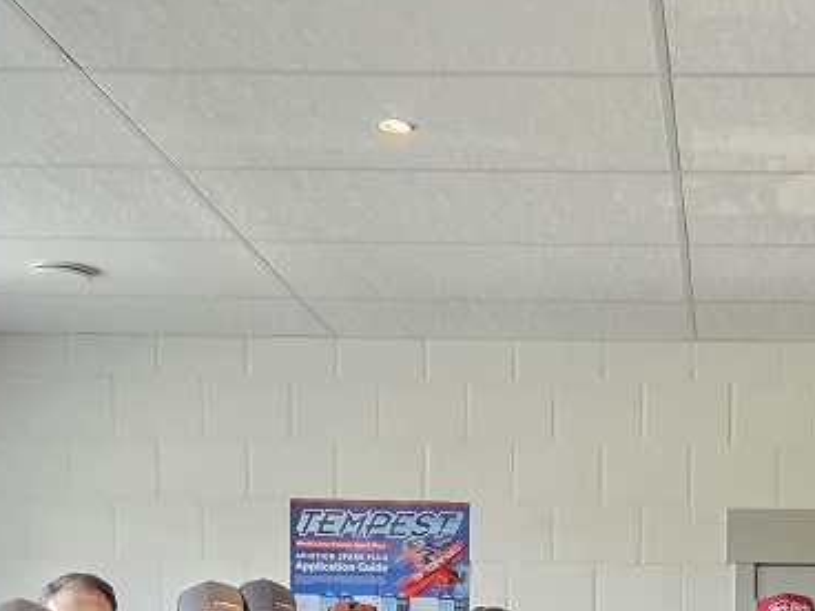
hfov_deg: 25.4
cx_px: 698
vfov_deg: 17.9
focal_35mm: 75
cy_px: 866
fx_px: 1766
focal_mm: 5.4
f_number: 1.8
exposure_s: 1/142
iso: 200
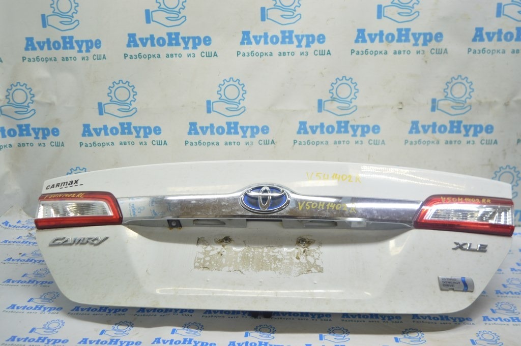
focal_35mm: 36
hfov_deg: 53.2
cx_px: 260
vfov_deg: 36.8
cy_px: 173
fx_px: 521
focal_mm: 24
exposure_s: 1/40
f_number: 4
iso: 400
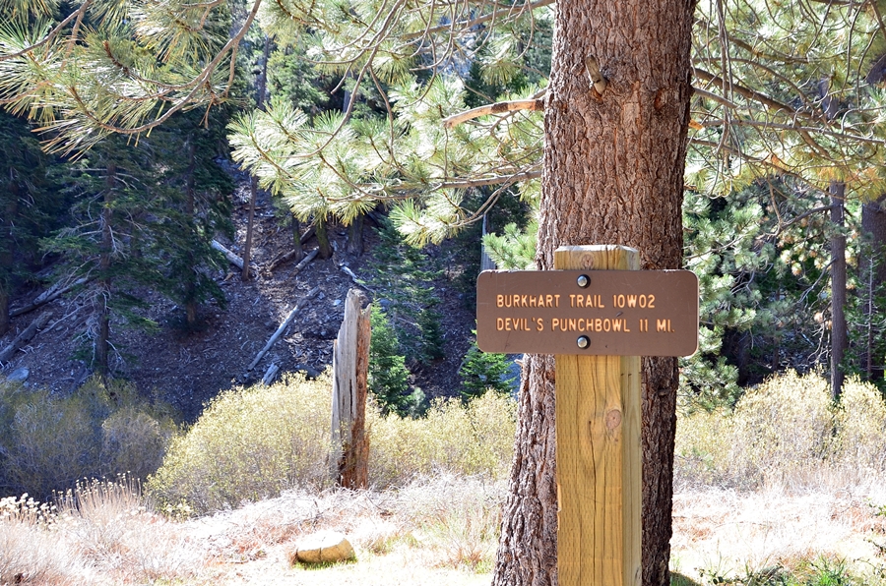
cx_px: 443
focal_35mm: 27
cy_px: 293
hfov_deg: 67.5
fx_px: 663
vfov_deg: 47.7
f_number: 5
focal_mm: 18
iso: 160
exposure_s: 1/100
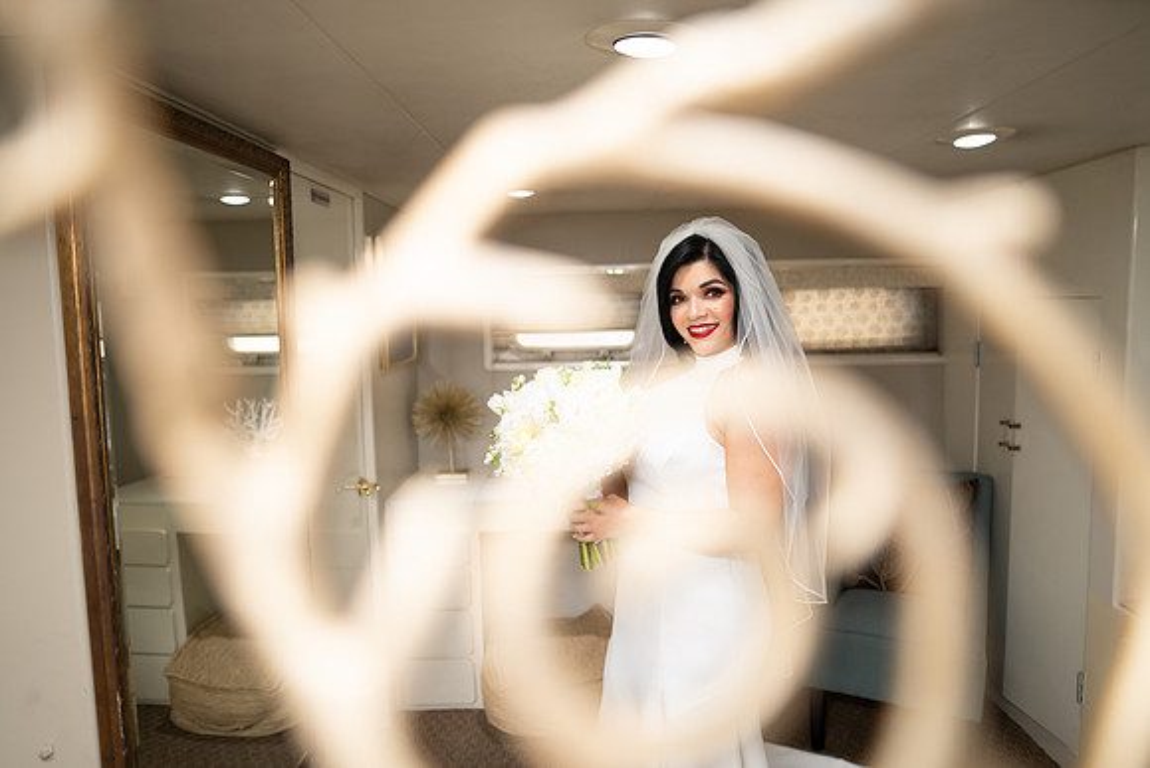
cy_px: 384
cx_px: 575
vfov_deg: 53.2
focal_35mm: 24
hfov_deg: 73.7
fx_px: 767
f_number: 1.4
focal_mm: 24
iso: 250
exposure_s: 1/1000
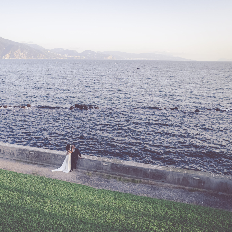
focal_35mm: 29
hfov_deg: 54.3
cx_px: 73
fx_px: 220
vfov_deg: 55.6
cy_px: 117
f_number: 2.8
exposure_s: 1/320
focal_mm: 8.38
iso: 100
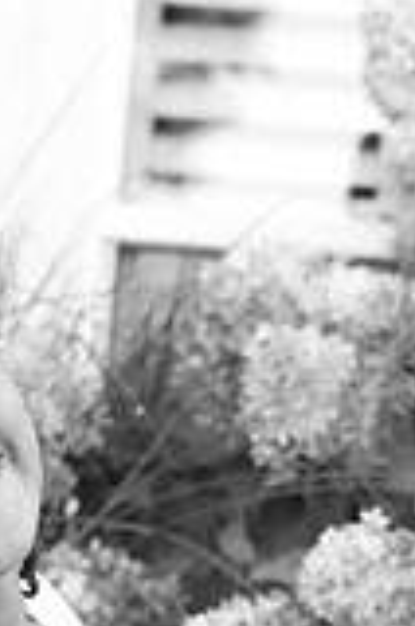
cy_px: 610
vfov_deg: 13.4
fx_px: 2640
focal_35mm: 152
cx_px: -22
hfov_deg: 8.9
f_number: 4
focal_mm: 54
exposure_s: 1/800
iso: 1000
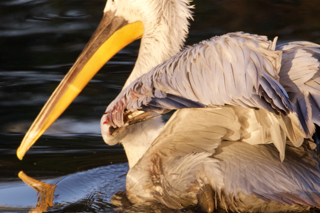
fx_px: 11312
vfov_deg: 1.1
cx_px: 158
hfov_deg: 1.6
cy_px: 100
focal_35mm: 1273
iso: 1000
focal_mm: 400
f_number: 6.3
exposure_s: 1/640
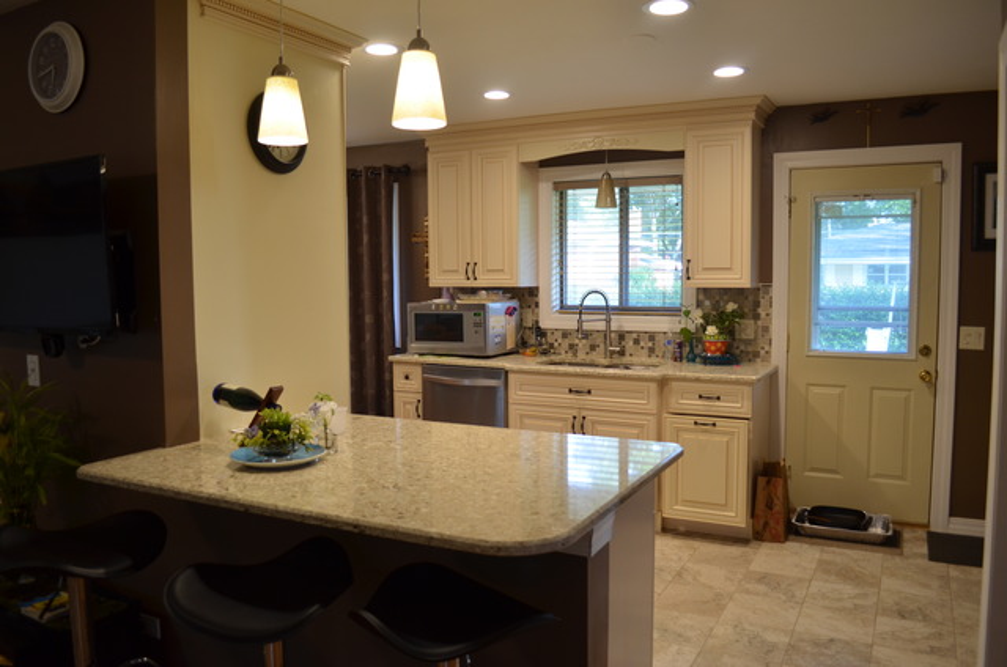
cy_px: 334
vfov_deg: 47.7
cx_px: 504
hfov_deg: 67.5
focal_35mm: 27
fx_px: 754
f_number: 4
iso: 400
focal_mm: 18
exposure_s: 1/60
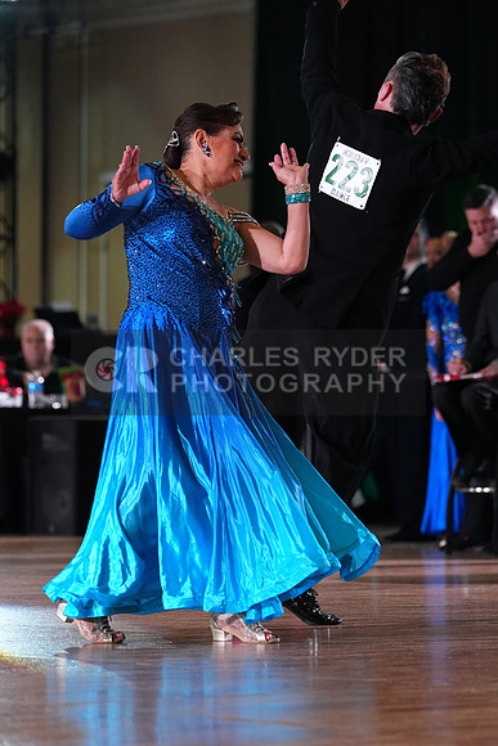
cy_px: 373
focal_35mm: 200
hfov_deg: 6.9
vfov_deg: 10.3
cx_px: 249
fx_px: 4147
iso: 6400
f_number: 5
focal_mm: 200
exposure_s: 1/400
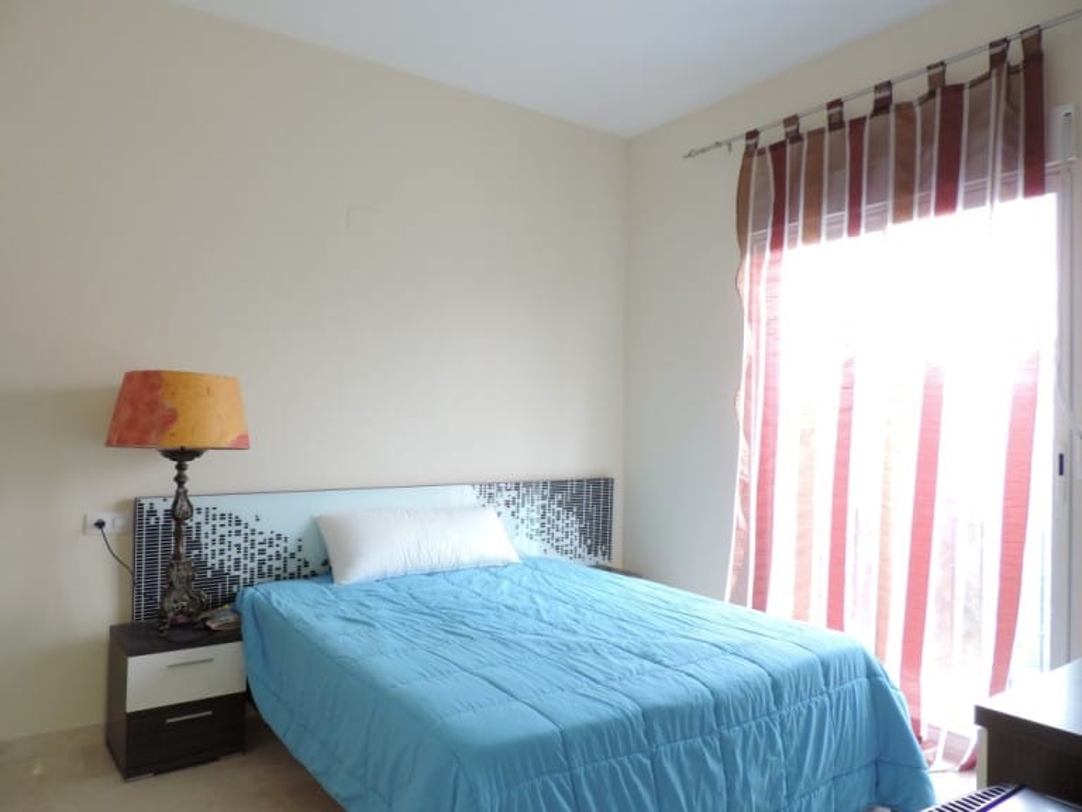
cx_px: 541
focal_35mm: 24
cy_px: 406
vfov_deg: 56.8
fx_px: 750
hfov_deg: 71.6
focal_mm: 4.3
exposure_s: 1/30
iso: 200
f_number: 3
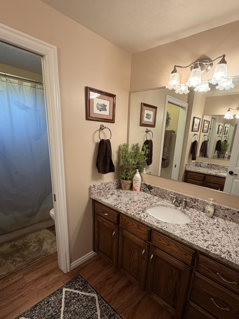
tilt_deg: -14.9
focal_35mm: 18
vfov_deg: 87.3
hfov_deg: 71.3
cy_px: 179
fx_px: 166
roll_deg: -3.0
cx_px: 134
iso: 125
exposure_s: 1/120
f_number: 2.2
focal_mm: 2.22
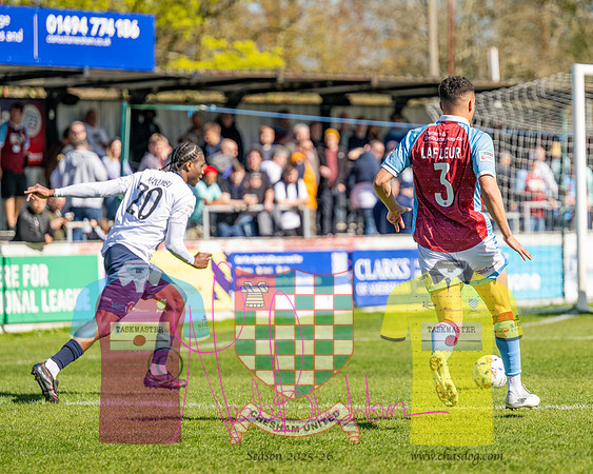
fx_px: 3756
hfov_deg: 9.0
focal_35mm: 214
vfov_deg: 7.2
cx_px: 341
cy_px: 237
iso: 400
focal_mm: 190
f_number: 4
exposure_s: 1/2500
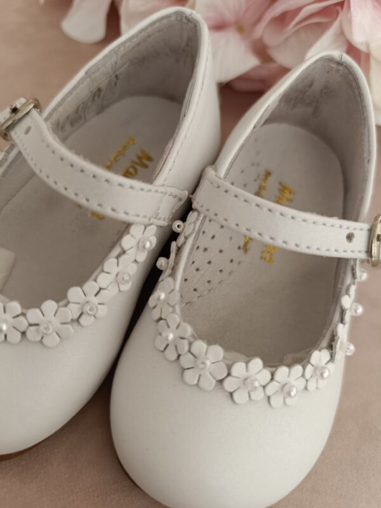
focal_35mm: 24
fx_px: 352
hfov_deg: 56.8
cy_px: 254
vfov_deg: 71.6
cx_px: 190
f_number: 1.65
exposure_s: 1/100
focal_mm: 6.14
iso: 392
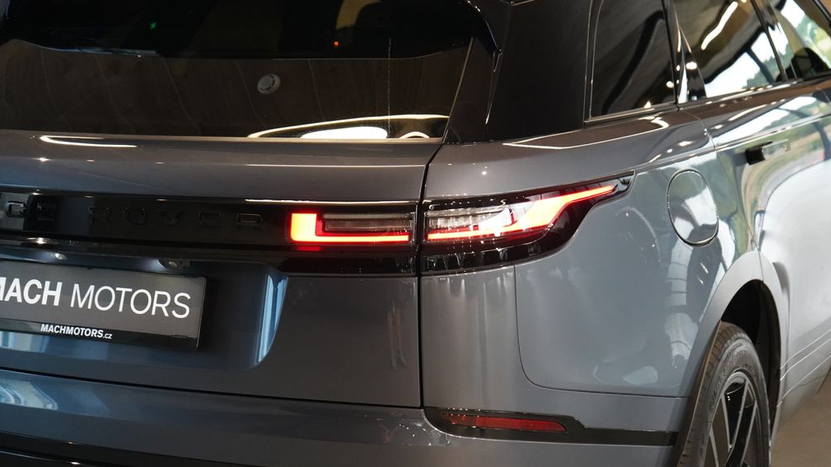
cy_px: 217
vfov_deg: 18.0
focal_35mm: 67
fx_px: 1476
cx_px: 410
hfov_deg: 31.4
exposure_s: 1/160
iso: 8000
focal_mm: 63
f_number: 5.6
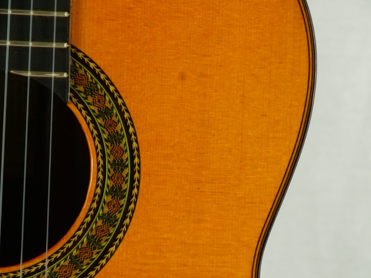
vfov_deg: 5.0
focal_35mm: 300
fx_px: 3215
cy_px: 139
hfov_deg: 6.6
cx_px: 186
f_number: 14
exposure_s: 1/100
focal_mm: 150
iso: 3200
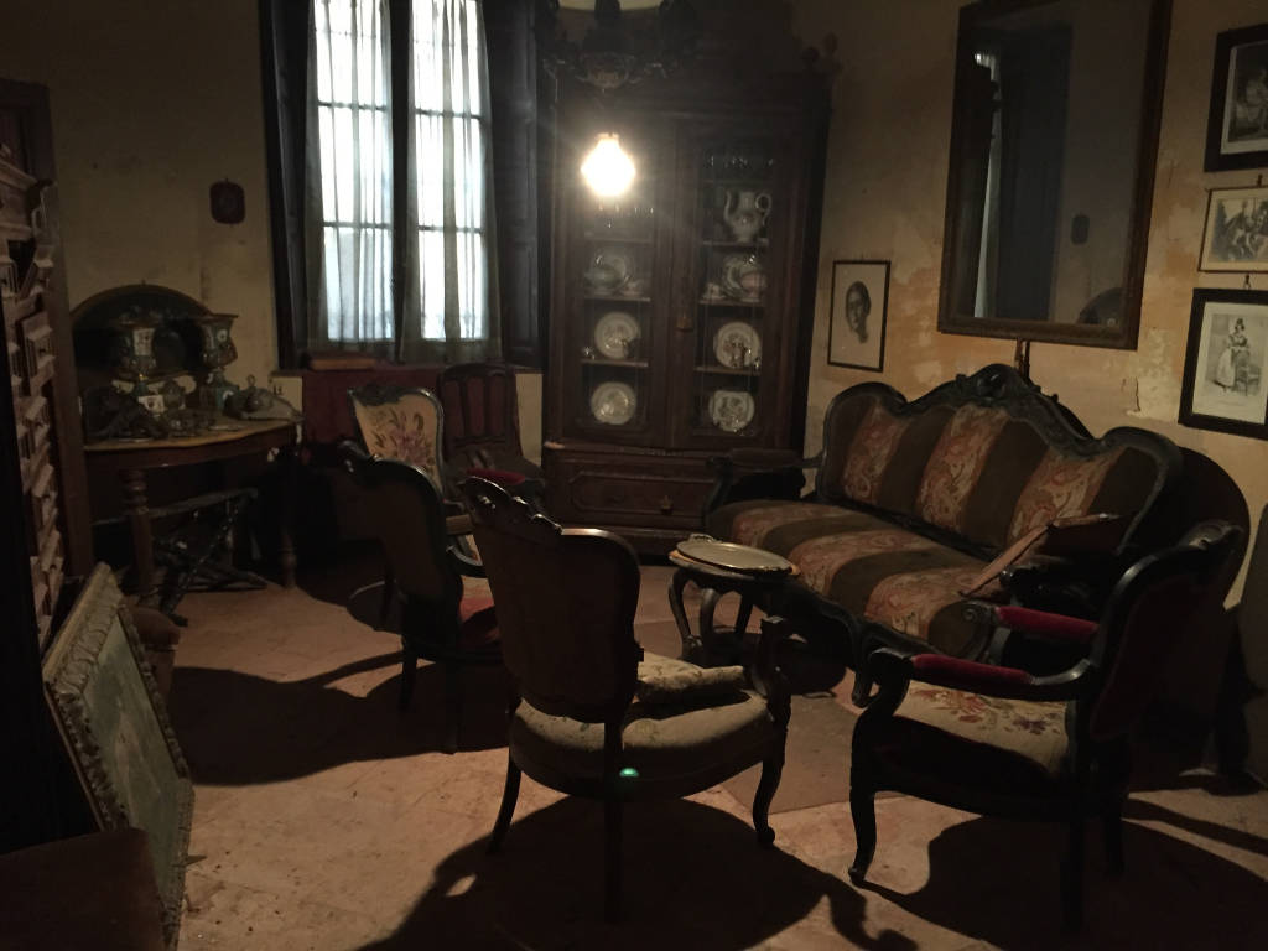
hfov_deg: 61.7
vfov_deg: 48.2
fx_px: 1062
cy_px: 476
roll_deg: -1.2
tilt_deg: -10.8
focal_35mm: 29
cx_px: 634
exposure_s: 1/17
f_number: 2.2
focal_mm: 4.15
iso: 500
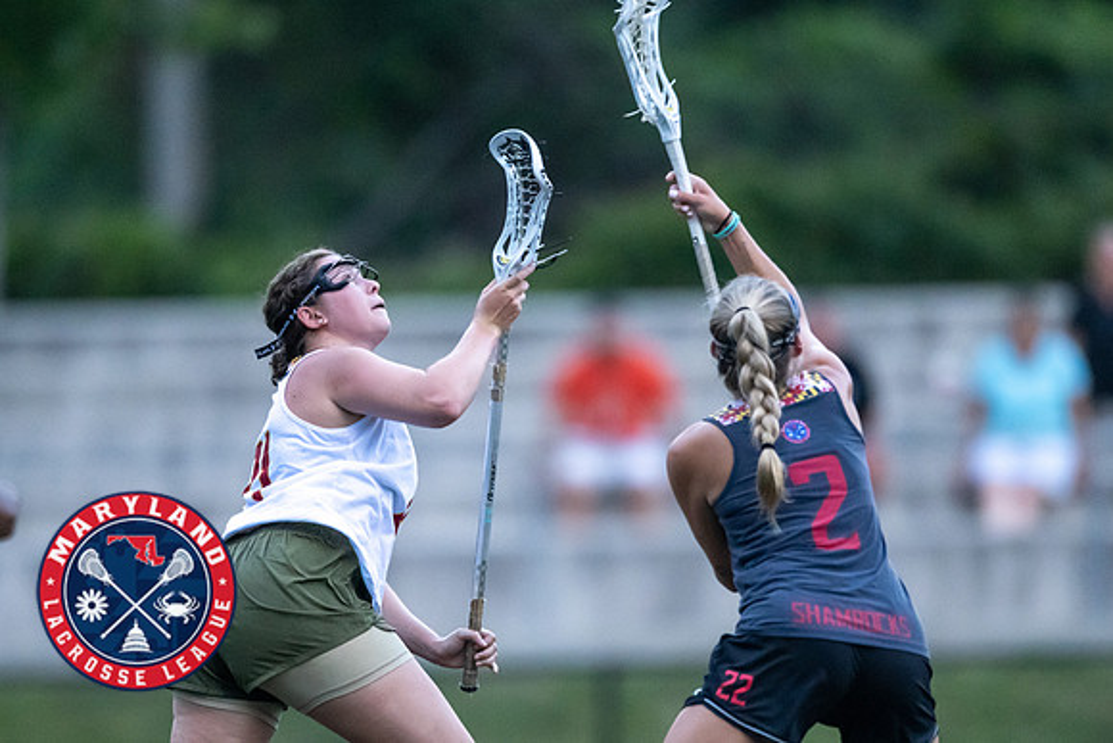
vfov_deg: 2.4
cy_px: 468
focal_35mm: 576
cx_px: 480
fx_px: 17804
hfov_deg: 3.6
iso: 7200
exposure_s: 1/1000
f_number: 2.8
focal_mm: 400
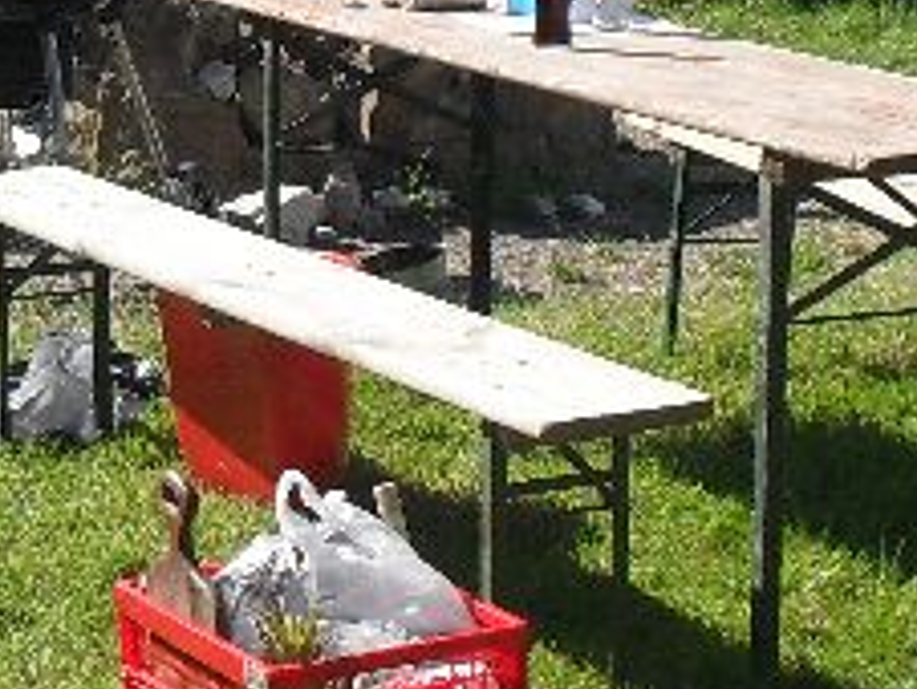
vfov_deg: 10.4
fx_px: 3739
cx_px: 211
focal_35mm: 141
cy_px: -101
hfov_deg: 13.9
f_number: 8.9
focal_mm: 6.2
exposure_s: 1/125
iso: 100
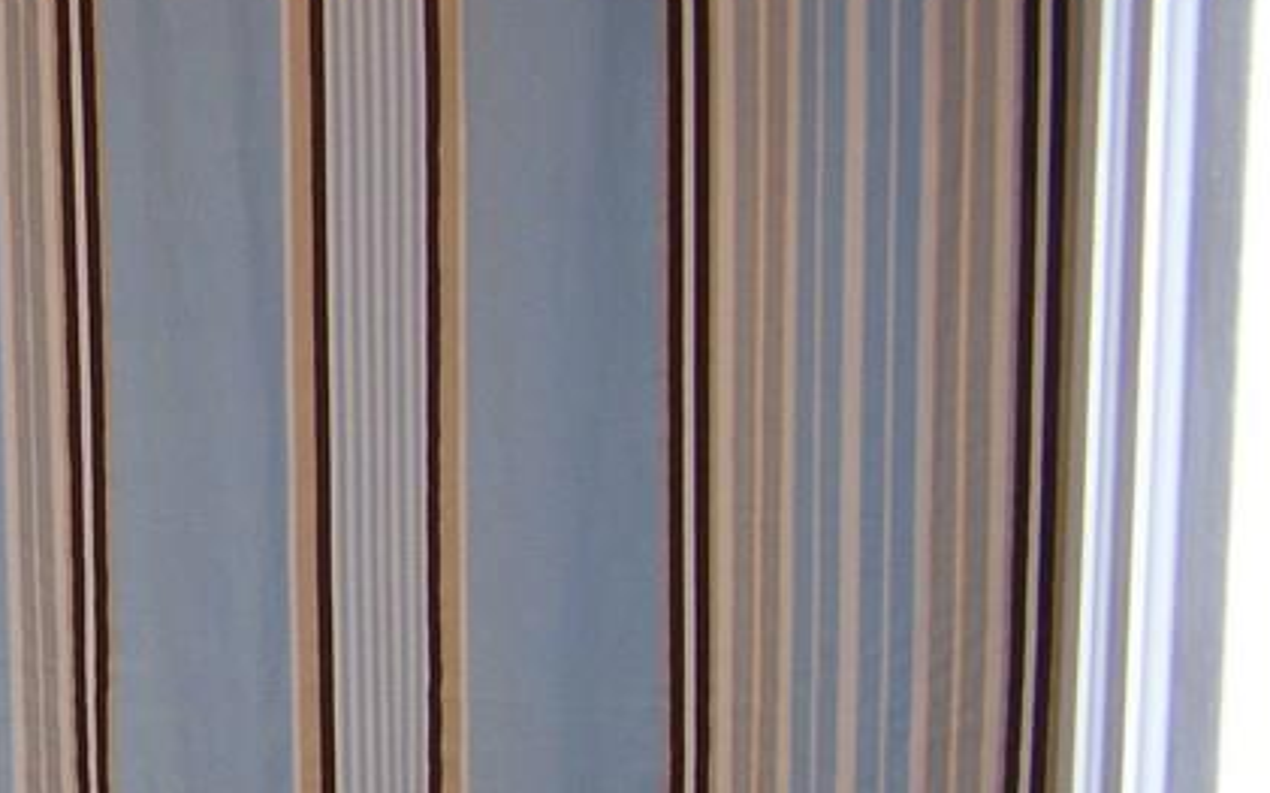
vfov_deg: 13.0
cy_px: 920
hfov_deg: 20.0
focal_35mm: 98
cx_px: -226
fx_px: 3391
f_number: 2.8
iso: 80
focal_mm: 6.3
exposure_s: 1/60
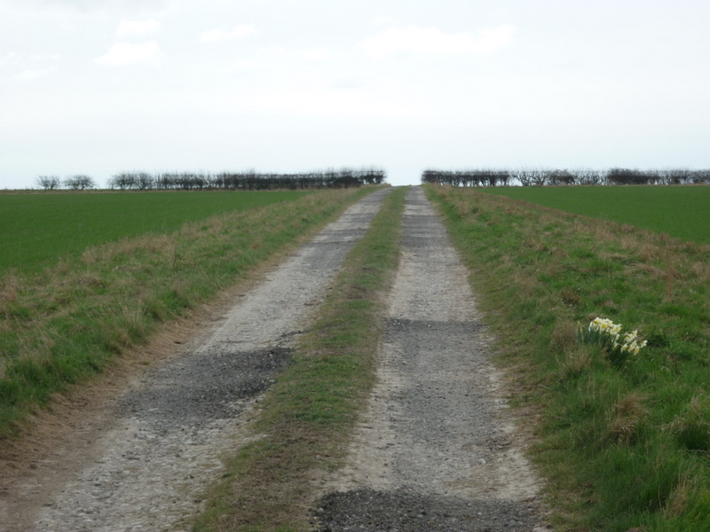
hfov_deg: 18.4
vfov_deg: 13.8
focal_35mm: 107
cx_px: 355
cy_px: 266
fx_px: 2195
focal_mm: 17.7
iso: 80
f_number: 5.1
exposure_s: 1/200
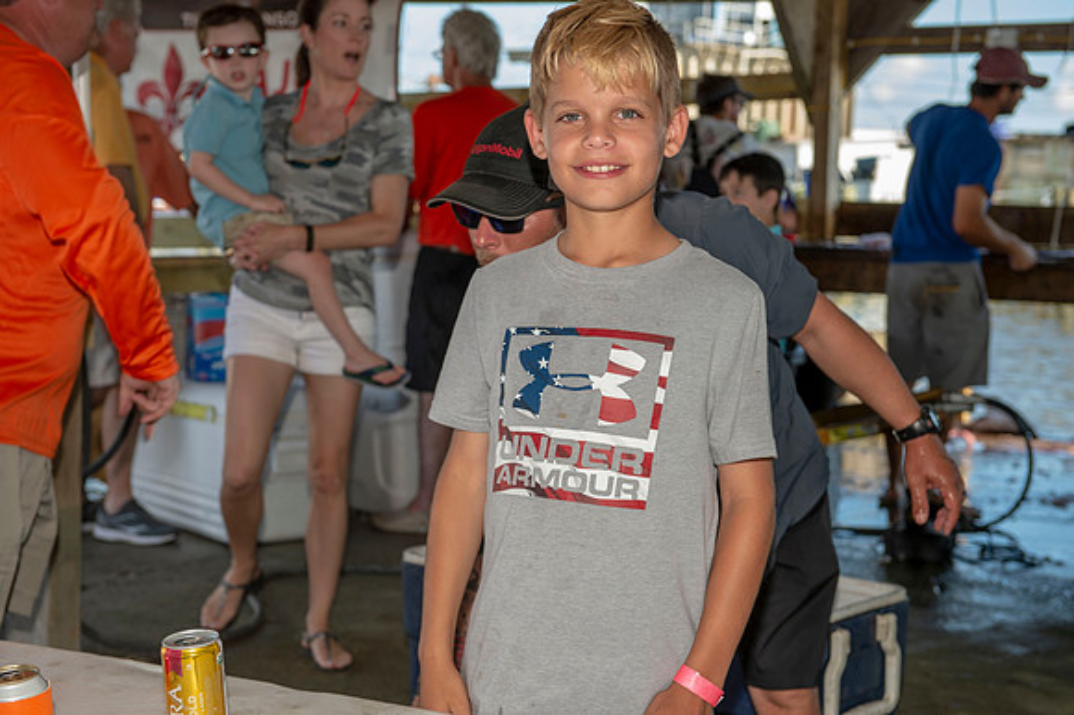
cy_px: 358
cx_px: 537
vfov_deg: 22.6
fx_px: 1789
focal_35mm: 60
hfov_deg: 33.4
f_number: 5.6
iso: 125
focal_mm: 60
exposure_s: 1/100
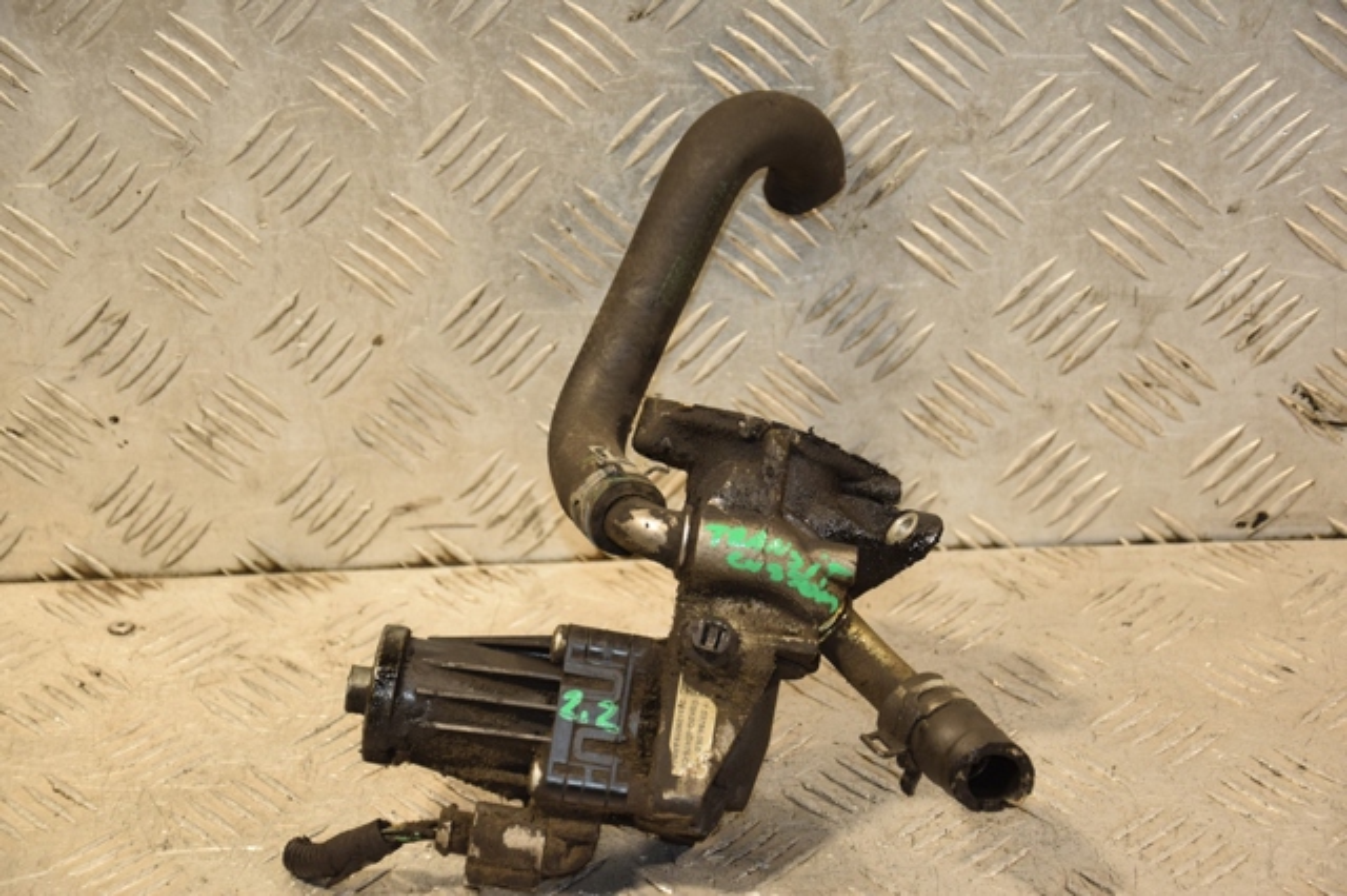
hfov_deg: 20.6
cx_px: 674
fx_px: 3702
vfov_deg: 13.8
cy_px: 448
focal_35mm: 99
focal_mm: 66
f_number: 5.3
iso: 800
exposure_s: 1/160
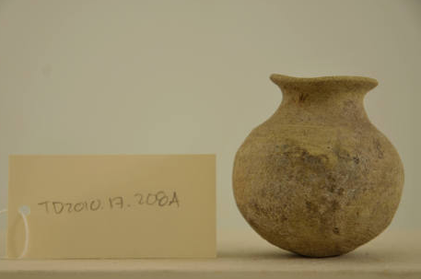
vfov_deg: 11.9
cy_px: 150
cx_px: 202
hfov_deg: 17.8
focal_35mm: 115
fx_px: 1342
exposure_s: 1/50
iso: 200
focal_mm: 70
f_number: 5.6
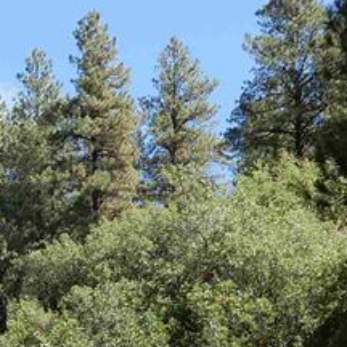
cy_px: 519
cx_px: -67
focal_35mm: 159
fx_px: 1803
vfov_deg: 10.6
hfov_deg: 10.8
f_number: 4
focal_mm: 6.8
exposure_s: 1/320
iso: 80
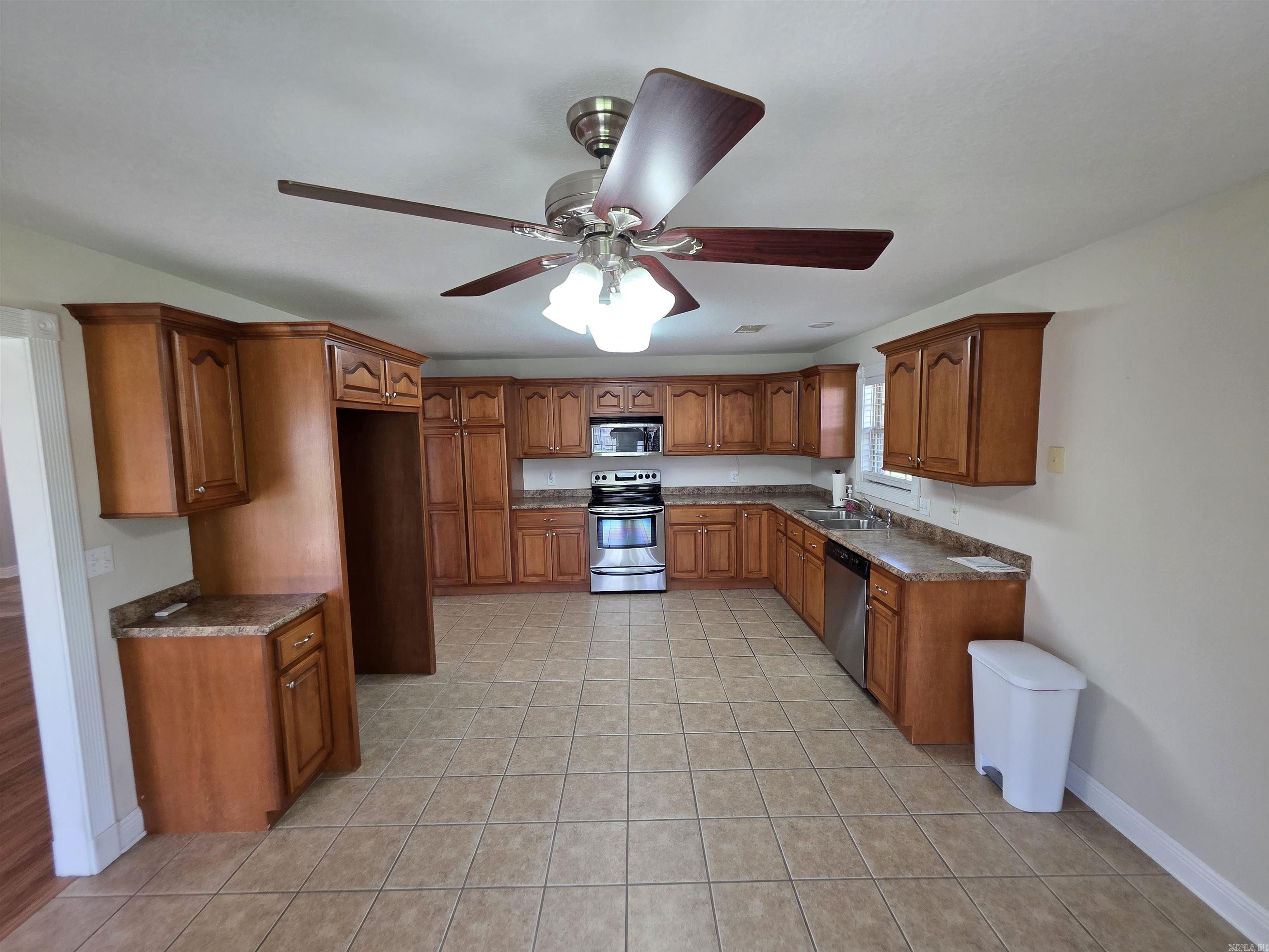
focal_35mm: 13
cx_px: 634
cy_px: 476
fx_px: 477
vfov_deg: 89.9
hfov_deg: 106.2
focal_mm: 2.2
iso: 200
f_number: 1.9
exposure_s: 1/120
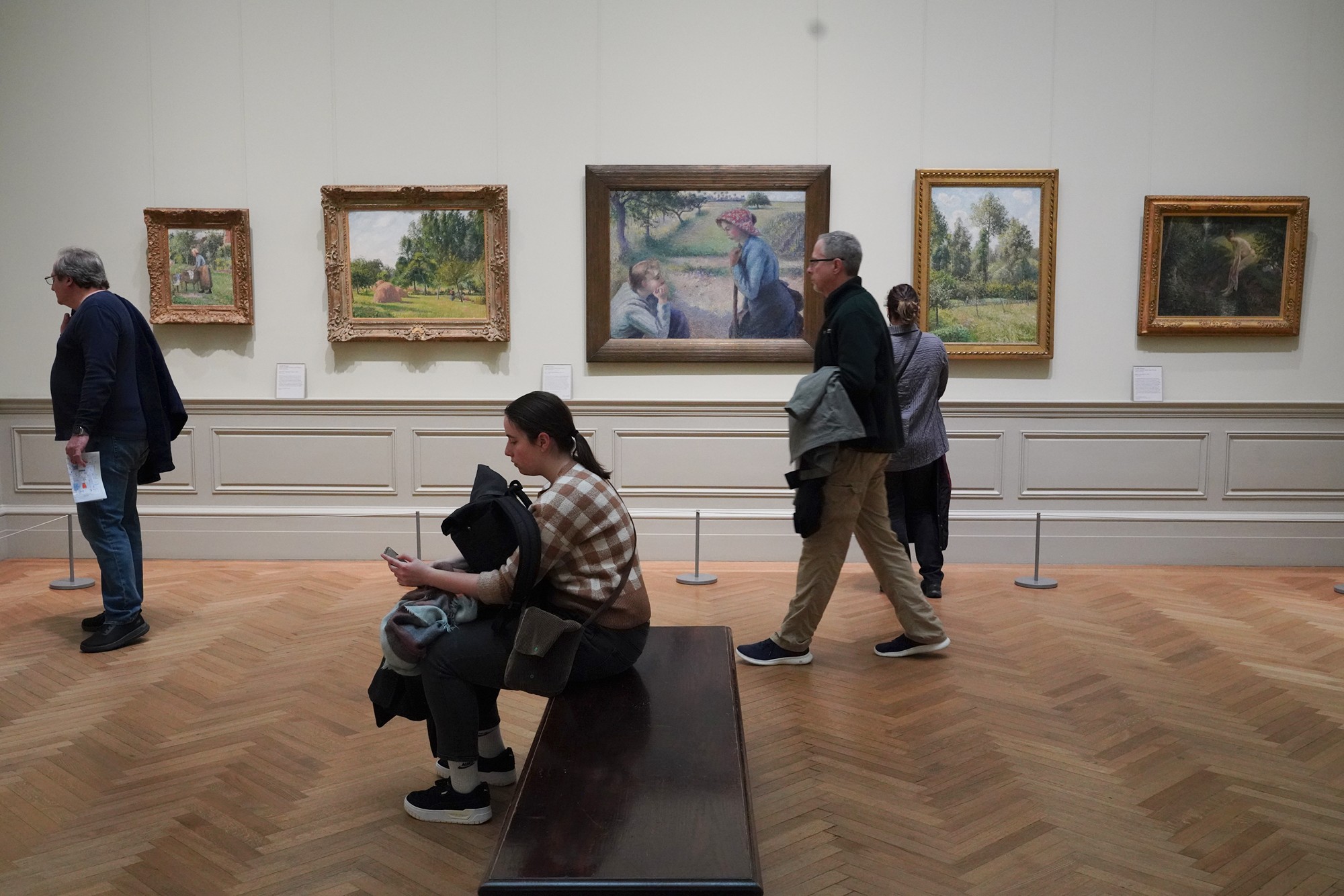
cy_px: 448
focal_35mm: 35
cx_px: 672
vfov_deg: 37.9
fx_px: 1307
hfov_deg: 54.4
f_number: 6.3
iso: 6400
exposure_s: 1/100
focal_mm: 35
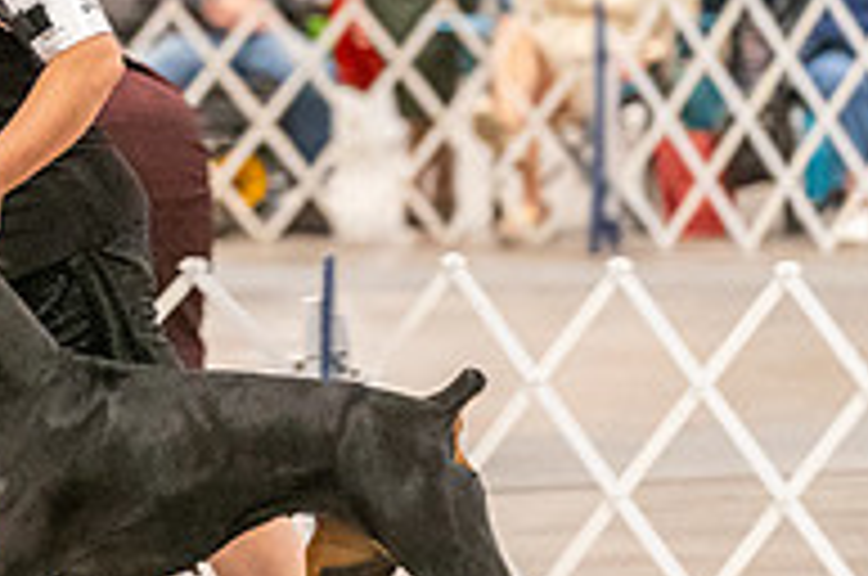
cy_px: 70
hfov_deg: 4.4
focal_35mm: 467
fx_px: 11241
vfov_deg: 2.9
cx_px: -58
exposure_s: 1/250
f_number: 3.2
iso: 6400
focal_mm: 155
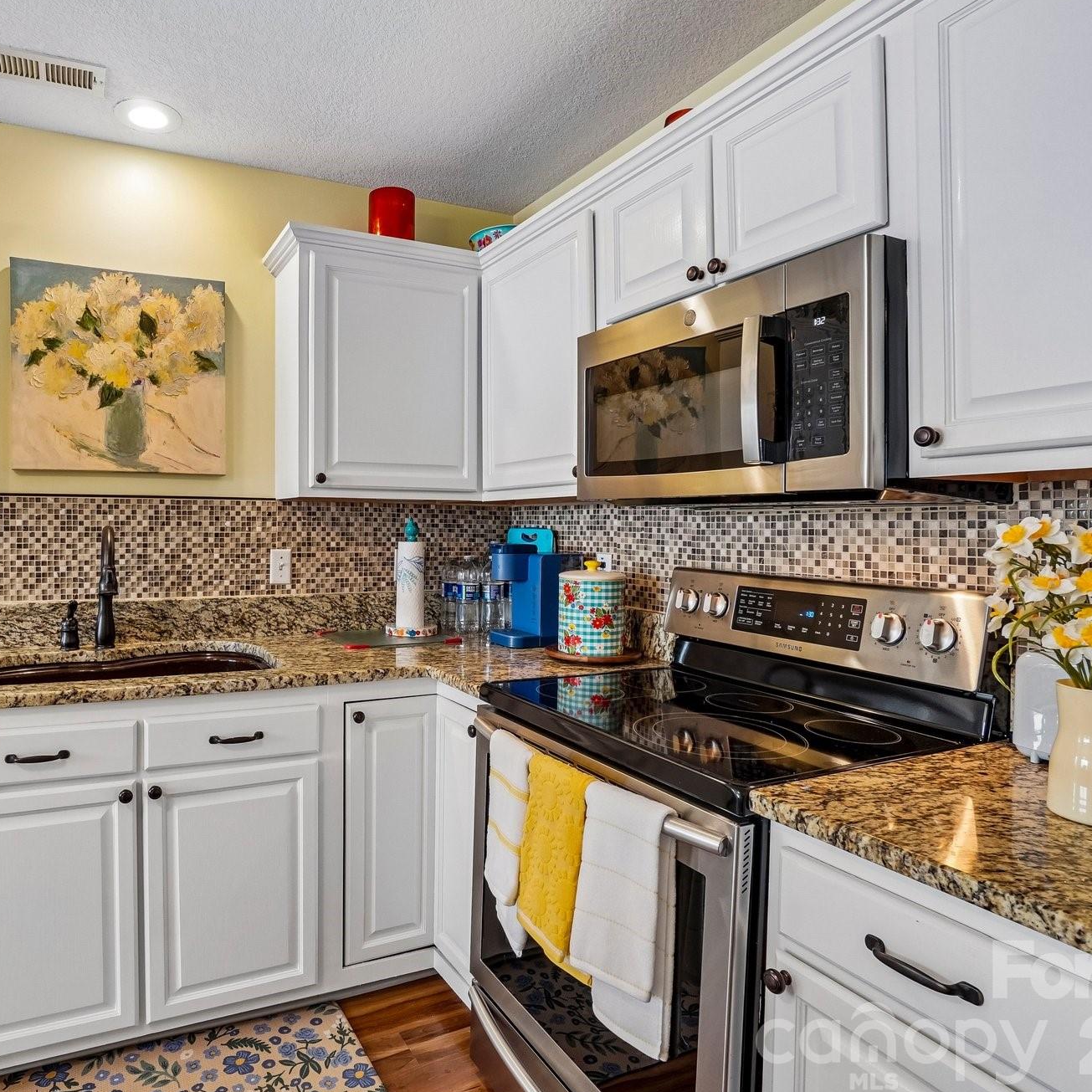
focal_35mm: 20
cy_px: 533
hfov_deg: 73.4
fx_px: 714
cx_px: 402
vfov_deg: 74.8
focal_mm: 10
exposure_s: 1/10
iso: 400
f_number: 8
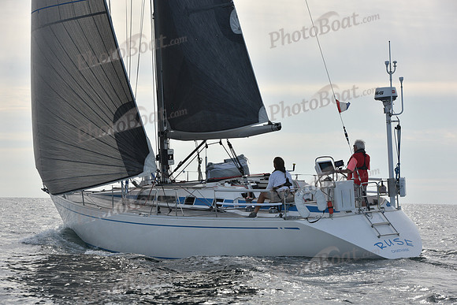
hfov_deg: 17.1
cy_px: 152
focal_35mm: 120
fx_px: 1524
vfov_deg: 11.4
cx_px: 228
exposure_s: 1/1000
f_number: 8
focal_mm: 120
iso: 320
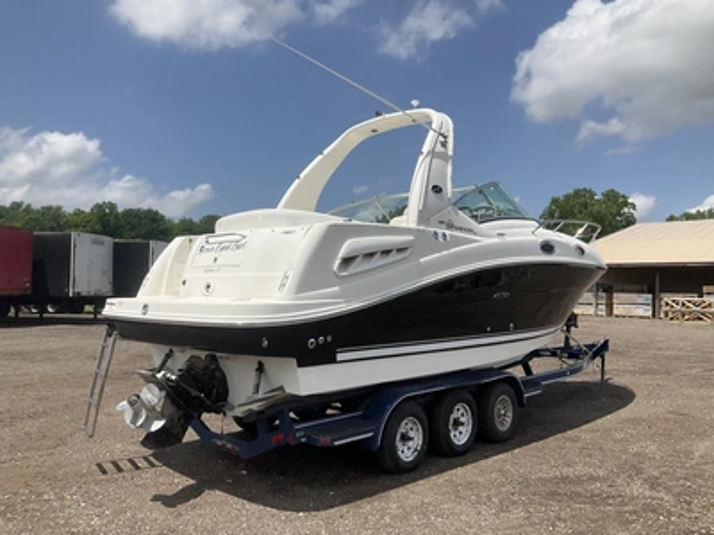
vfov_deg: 48.2
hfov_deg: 61.7
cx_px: 357
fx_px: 598
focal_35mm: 29
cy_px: 268
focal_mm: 3
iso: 25
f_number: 1.8
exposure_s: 1/3322
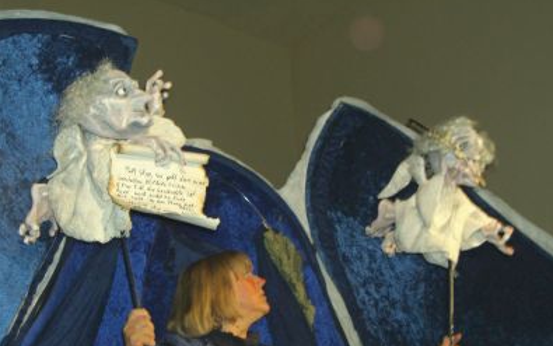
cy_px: 200
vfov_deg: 17.4
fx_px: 1130
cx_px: 277
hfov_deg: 27.5
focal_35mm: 75
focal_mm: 11.6
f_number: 3.7
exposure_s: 1/91.3
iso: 200
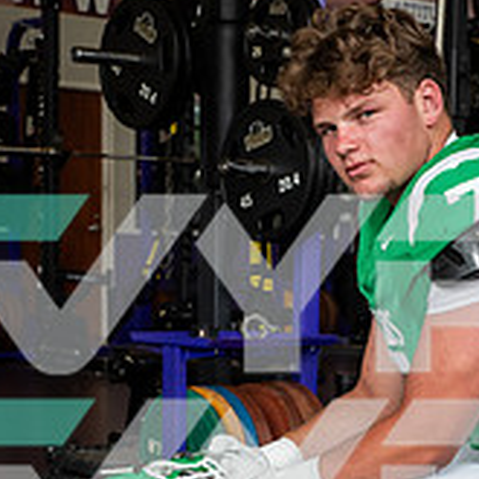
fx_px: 1738
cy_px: 491
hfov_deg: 15.6
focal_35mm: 111
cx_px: 348
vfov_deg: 15.4
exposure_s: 1/250
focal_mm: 48
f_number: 7.1
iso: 800
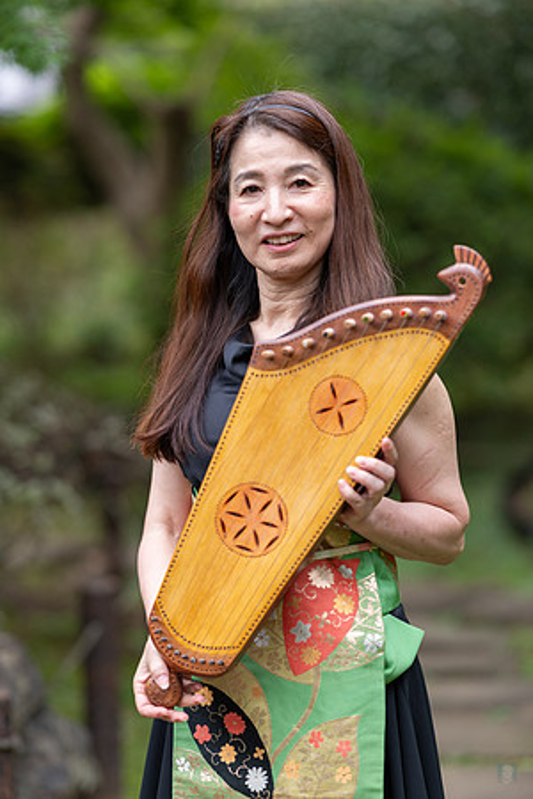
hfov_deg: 13.0
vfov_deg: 19.5
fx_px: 2332
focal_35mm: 105
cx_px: 266
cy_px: 400
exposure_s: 1/250
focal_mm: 105
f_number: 2.2
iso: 160
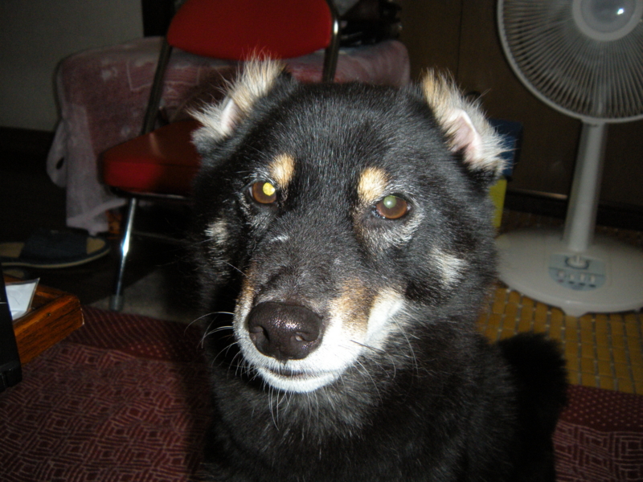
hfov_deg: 52.6
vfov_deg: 40.7
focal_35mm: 35
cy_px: 241
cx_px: 322
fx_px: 650
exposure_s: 1/60
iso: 200
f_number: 3.8
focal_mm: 5.9
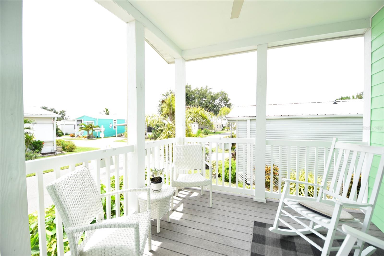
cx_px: 192
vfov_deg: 77.3
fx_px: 160
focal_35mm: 15
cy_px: 128
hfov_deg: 100.4
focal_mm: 10
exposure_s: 1/640
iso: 200
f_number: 13
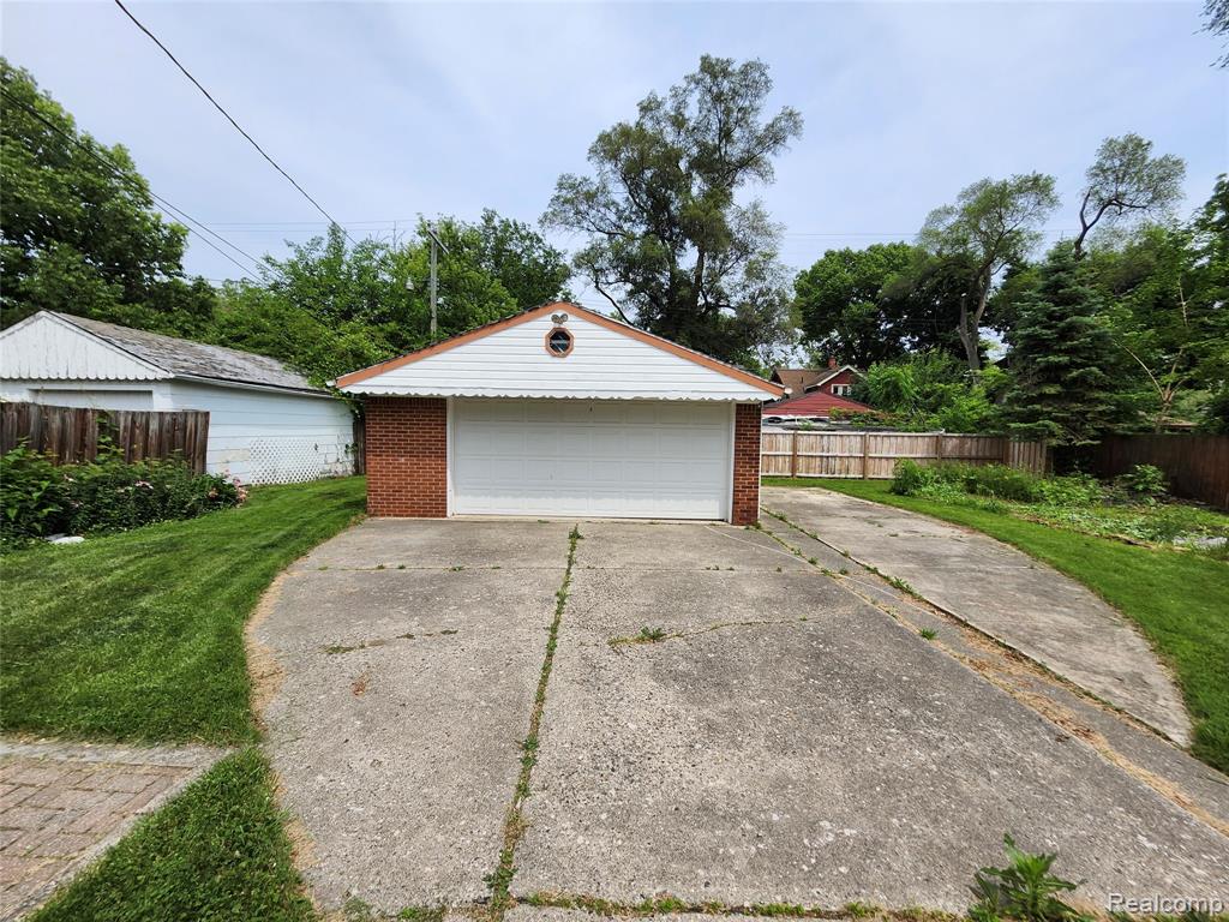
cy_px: 461
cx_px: 614
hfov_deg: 106.2
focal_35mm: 13
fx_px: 462
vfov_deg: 89.9
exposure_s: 1/1756
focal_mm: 1.74
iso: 40
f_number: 2.2
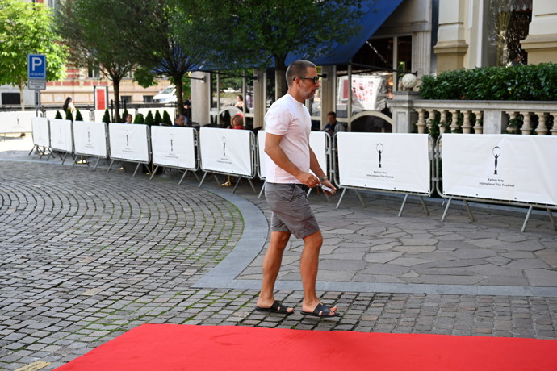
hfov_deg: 41.1
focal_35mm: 48
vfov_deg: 28.1
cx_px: 278
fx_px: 743
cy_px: 186
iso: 800
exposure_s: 1/1000
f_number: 4.5
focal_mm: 48
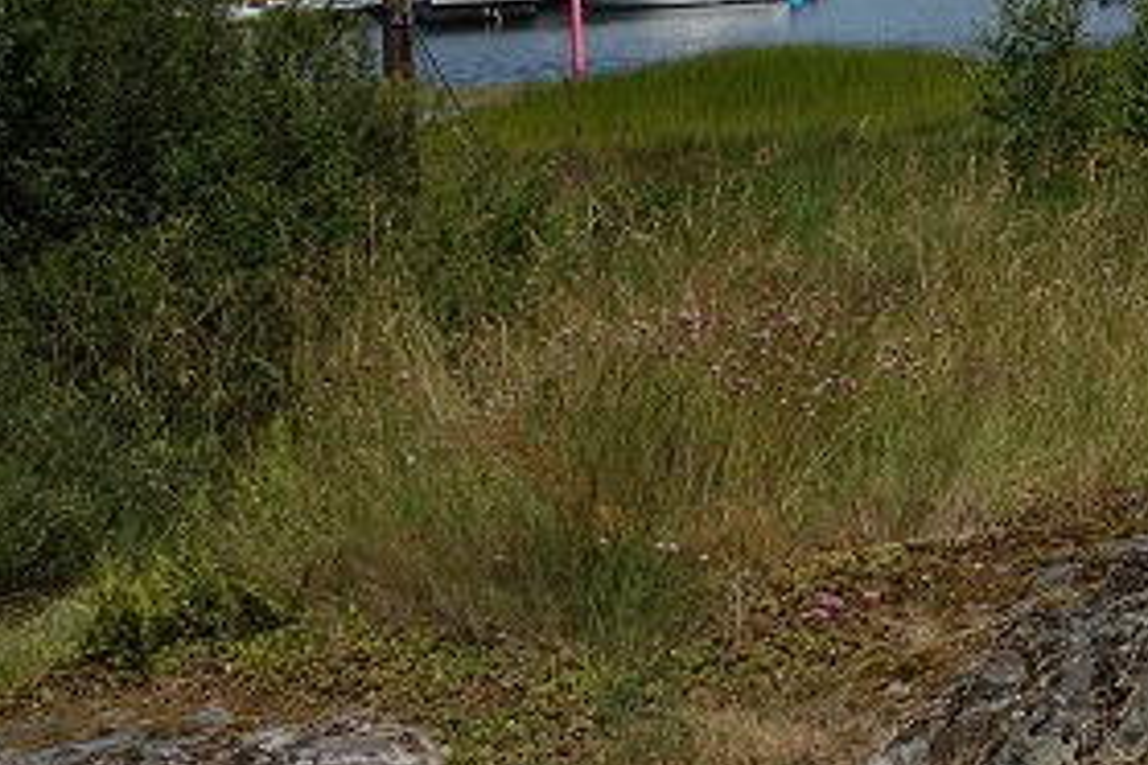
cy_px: -167
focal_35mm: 78
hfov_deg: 24.3
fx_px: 2487
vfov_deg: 16.7
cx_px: 1255
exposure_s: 1/800
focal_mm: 10.4
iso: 125
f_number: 6.3
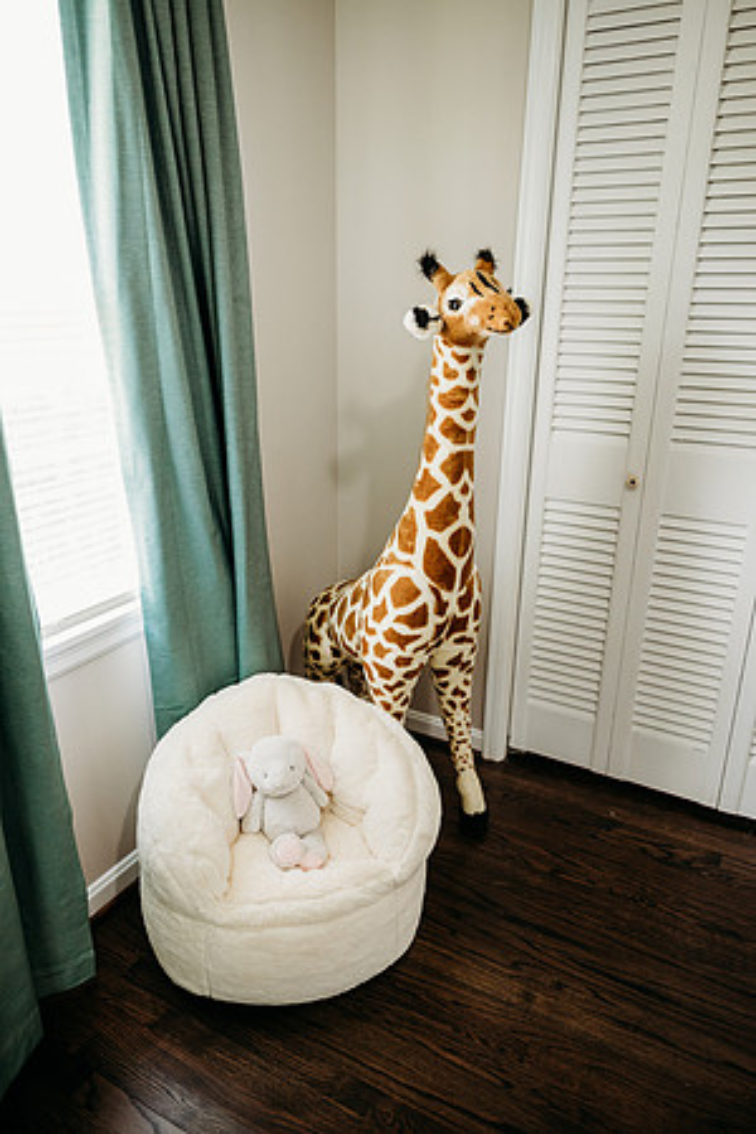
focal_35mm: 24
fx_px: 756
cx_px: 378
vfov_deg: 73.7
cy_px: 567
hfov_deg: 53.1
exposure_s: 1/200
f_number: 2.5
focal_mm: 24
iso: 1600
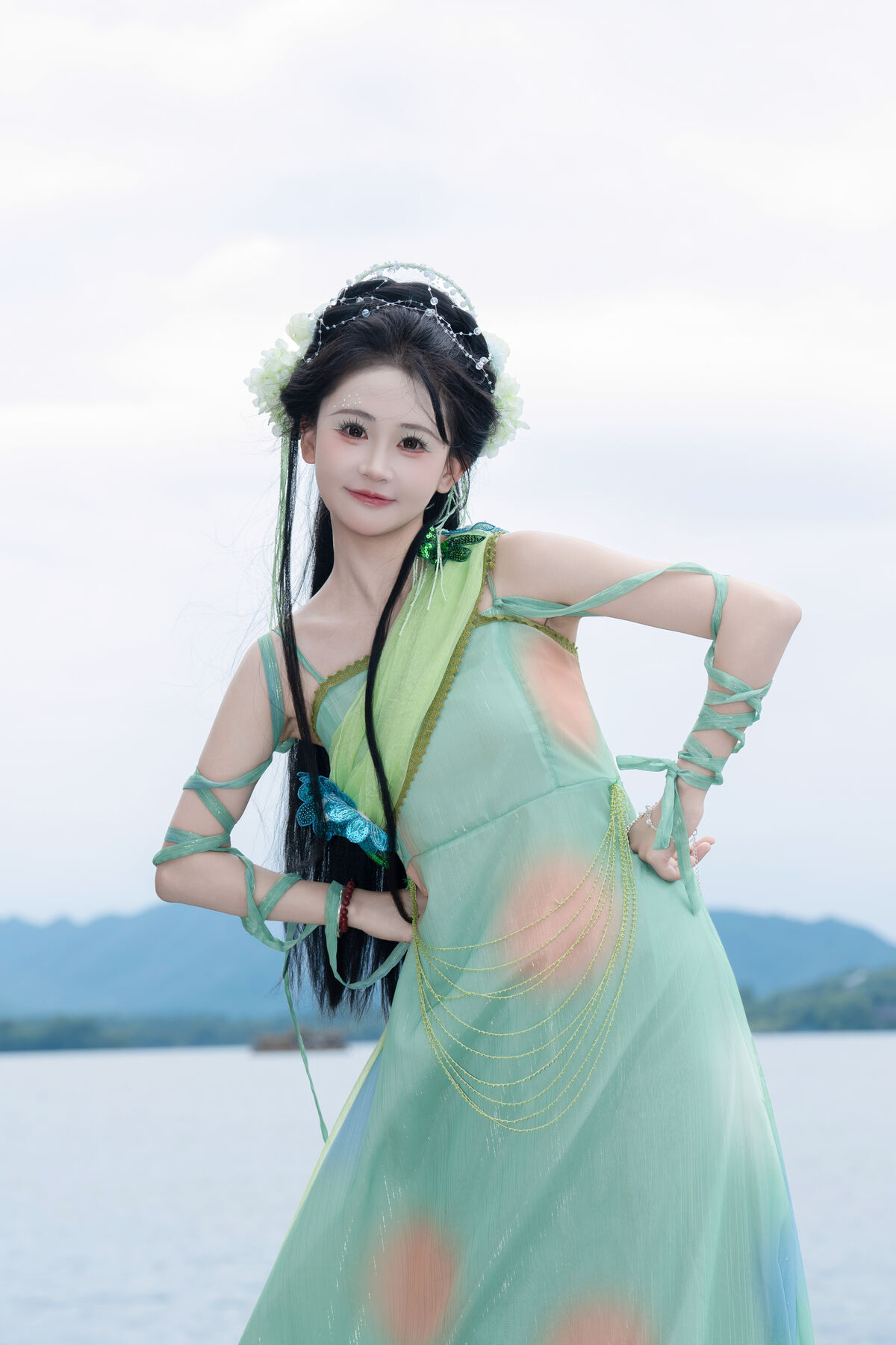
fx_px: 2912
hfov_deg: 17.5
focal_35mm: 78
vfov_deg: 26.0
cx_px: 448
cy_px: 672
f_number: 5.6
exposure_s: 1/250
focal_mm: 78
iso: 160
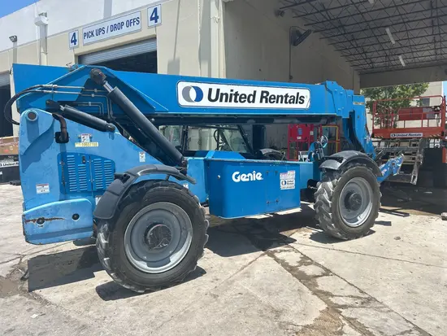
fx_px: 336
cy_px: 168
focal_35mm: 26
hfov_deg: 67.3
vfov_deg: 53.1
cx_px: 224
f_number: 1.5
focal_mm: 5.7
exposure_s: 1/3571
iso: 50
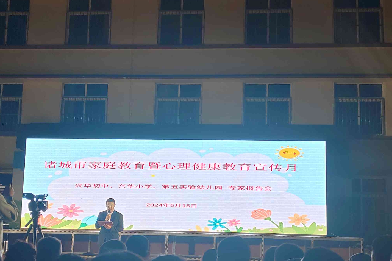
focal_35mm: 52
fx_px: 566
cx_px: 199
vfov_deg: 26.0
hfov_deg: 38.2
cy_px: 147
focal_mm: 5.52
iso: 100
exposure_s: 1/120
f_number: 1.9
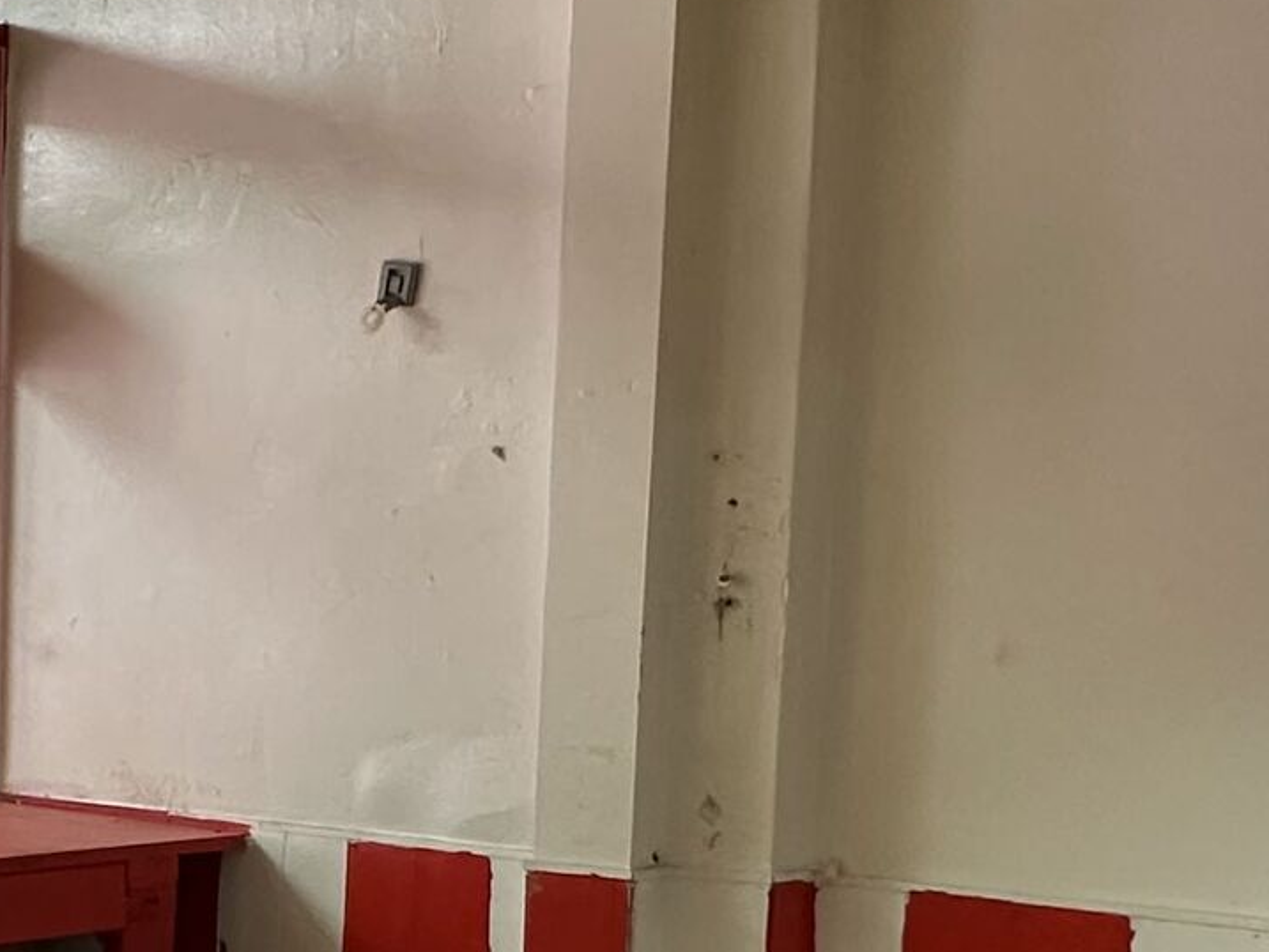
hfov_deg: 27.9
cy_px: 851
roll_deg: -0.4
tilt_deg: -6.1
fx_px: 2200
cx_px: -274
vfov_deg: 23.8
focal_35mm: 60
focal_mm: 2.22
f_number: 2.2
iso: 200
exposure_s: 1/60
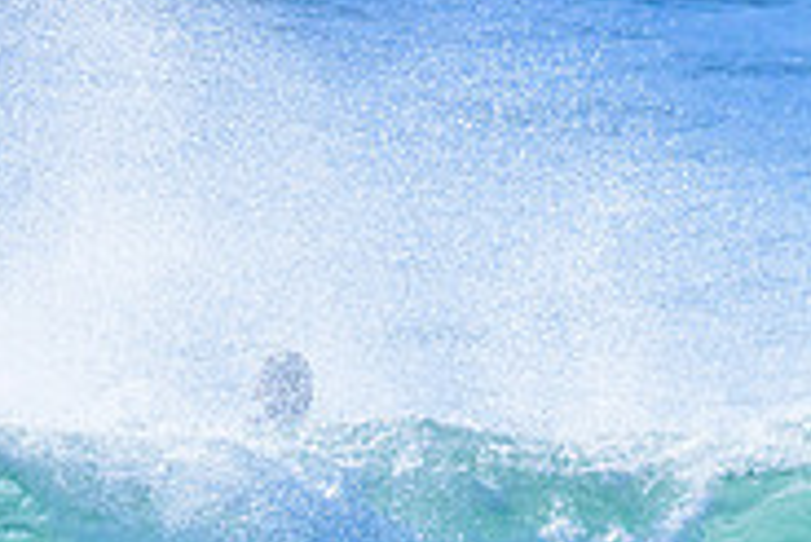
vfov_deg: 0.5
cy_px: 839
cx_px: 793
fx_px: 56881
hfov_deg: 0.8
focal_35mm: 2523
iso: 2800
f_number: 6.3
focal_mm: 800
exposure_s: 1/2000
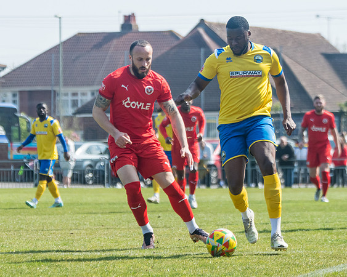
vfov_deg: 6.2
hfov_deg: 7.8
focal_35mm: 249
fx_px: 2552
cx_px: 205
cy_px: 139
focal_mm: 135
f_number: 4
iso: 400
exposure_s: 1/3200
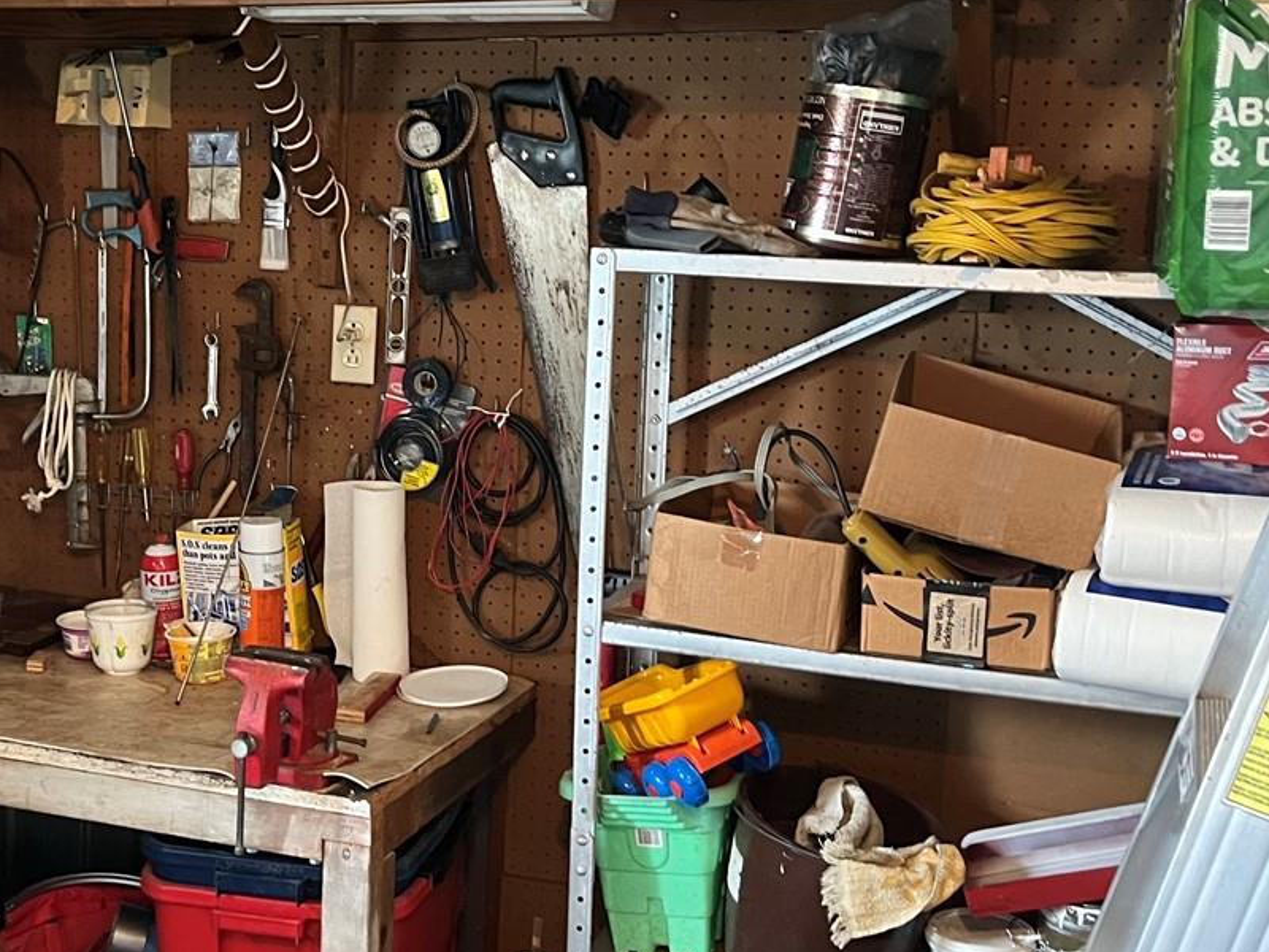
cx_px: 355
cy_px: 440
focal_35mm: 52
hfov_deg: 36.2
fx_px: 1906
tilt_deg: -7.7
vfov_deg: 28.0
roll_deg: -1.4
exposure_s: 1/40
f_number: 1.6
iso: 400
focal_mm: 5.1
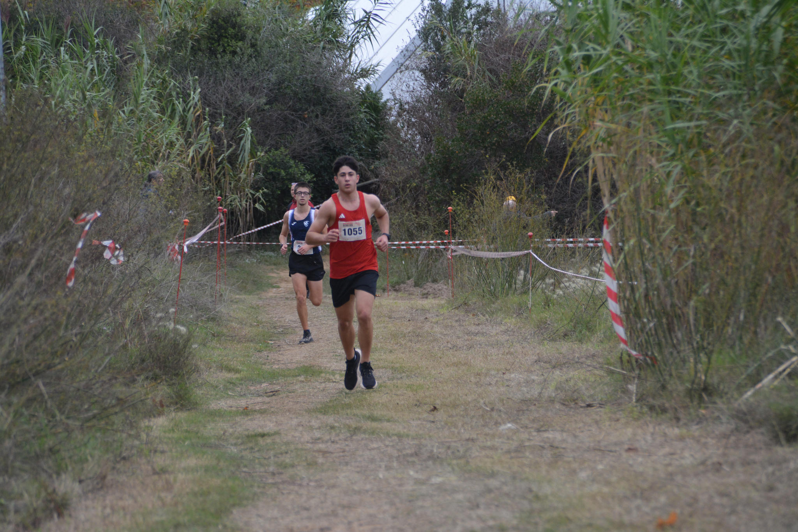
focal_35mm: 300
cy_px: 266
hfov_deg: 6.9
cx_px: 399
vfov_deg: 4.6
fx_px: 6649
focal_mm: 200
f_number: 6.3
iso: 800
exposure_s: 1/800
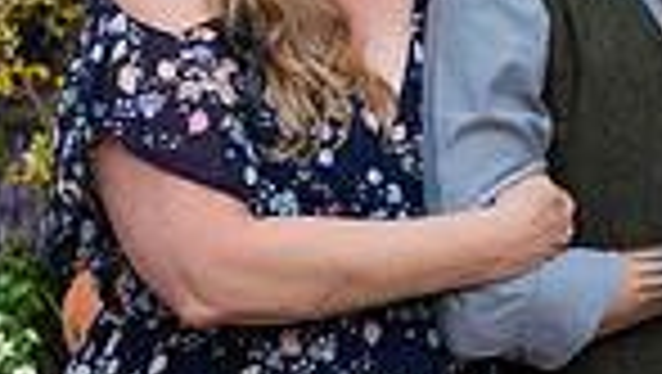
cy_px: -25
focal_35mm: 116
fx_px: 2038
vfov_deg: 10.4
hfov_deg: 17.0
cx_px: 937
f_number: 3.2
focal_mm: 28
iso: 500
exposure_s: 1/250
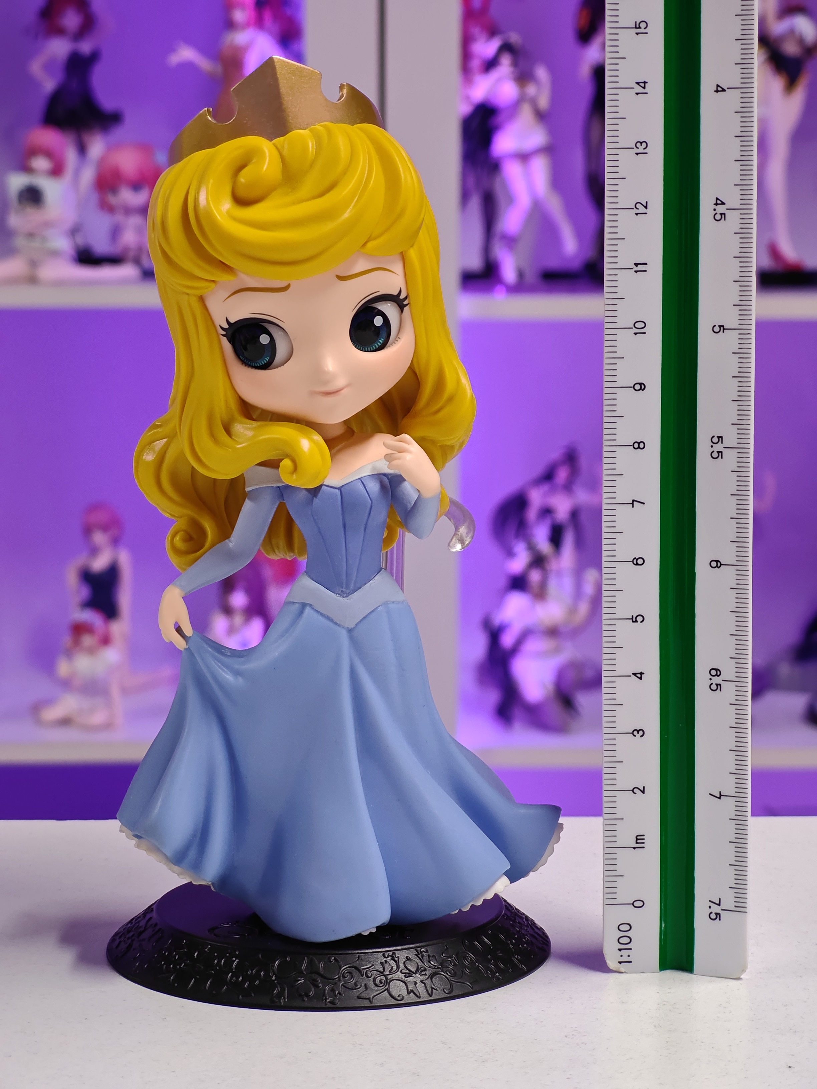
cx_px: 408
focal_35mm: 80
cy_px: 544
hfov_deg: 18.4
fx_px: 2518
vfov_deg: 24.4
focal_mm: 7.48
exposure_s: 1/33.3
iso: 800
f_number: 2.4
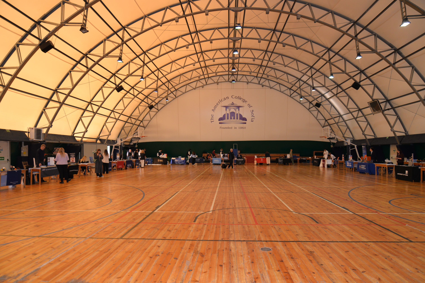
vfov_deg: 53.2
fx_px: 283
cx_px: 212
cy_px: 142
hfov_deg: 73.7
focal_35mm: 24
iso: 1000
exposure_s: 1/200
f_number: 5
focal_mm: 24
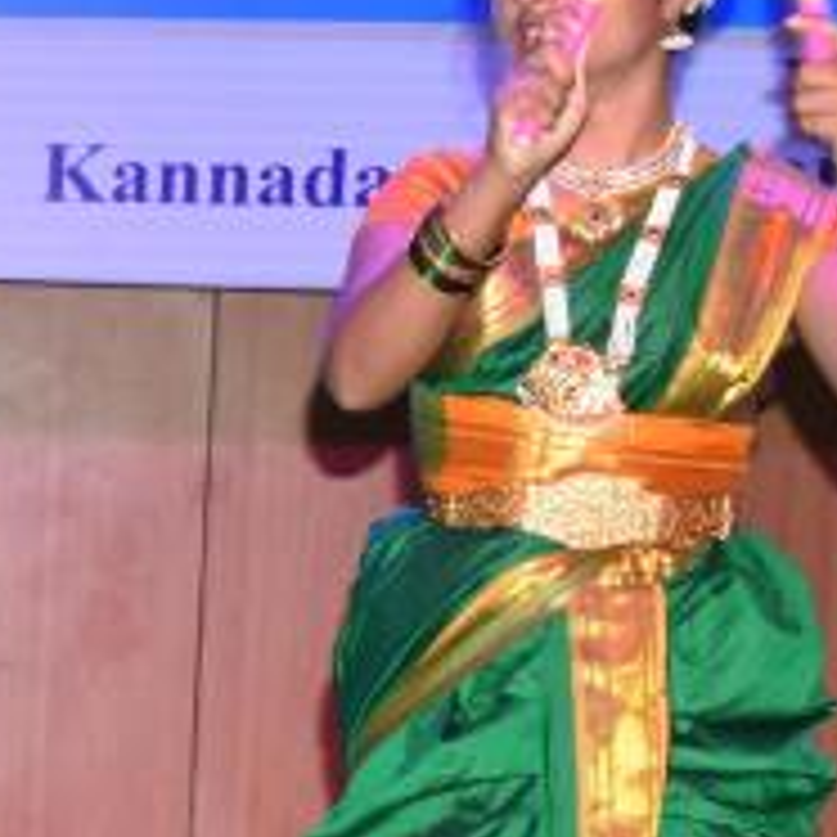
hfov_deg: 9.5
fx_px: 4414
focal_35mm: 161
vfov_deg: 10.8
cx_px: -1215
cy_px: 578
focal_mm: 23
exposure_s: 1/60
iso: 800
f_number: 5.6
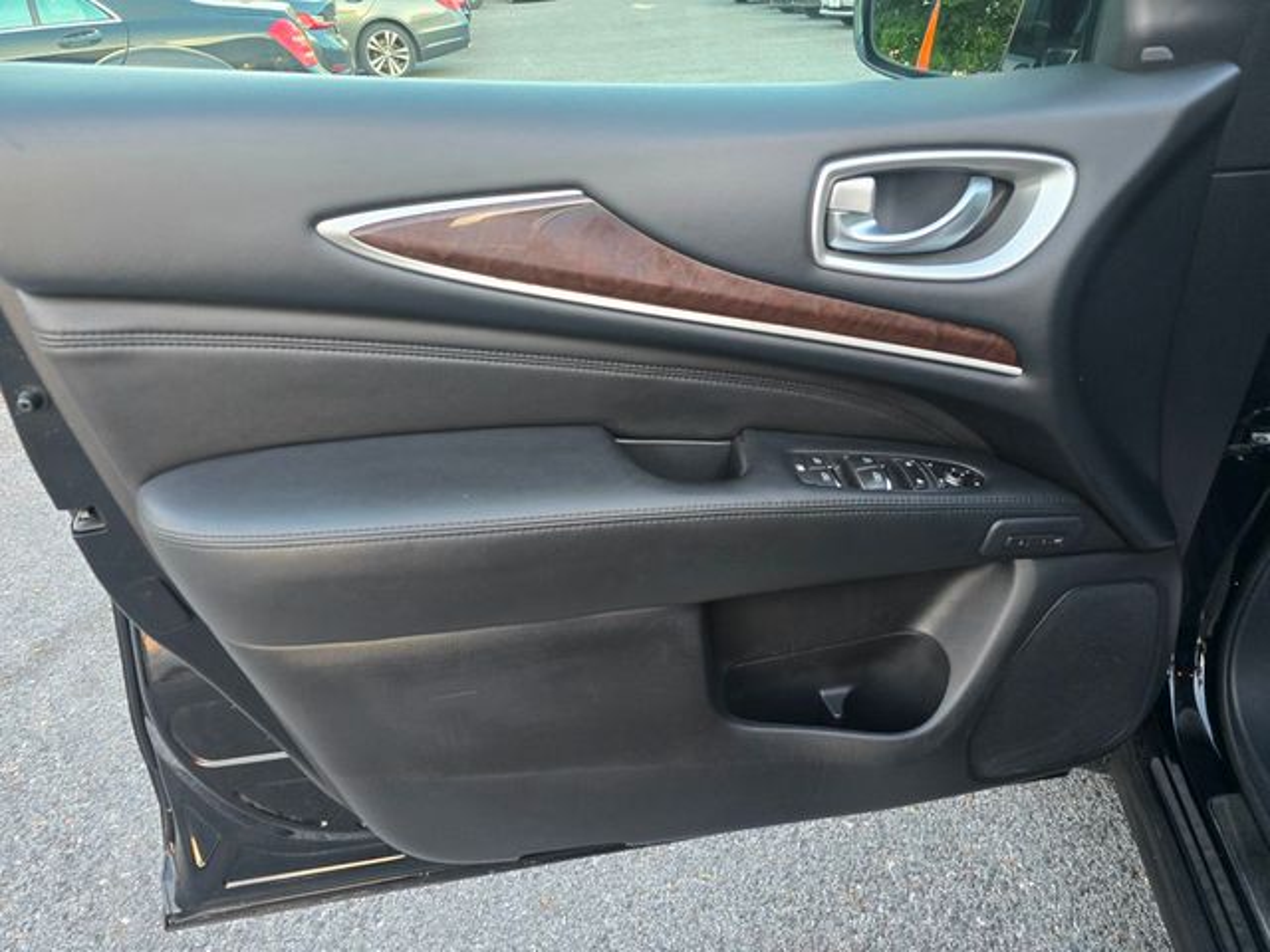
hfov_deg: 73.9
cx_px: 635
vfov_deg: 58.9
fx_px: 844
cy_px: 476
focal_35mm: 23
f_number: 1.7
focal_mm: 6.3
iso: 400
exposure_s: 1/120
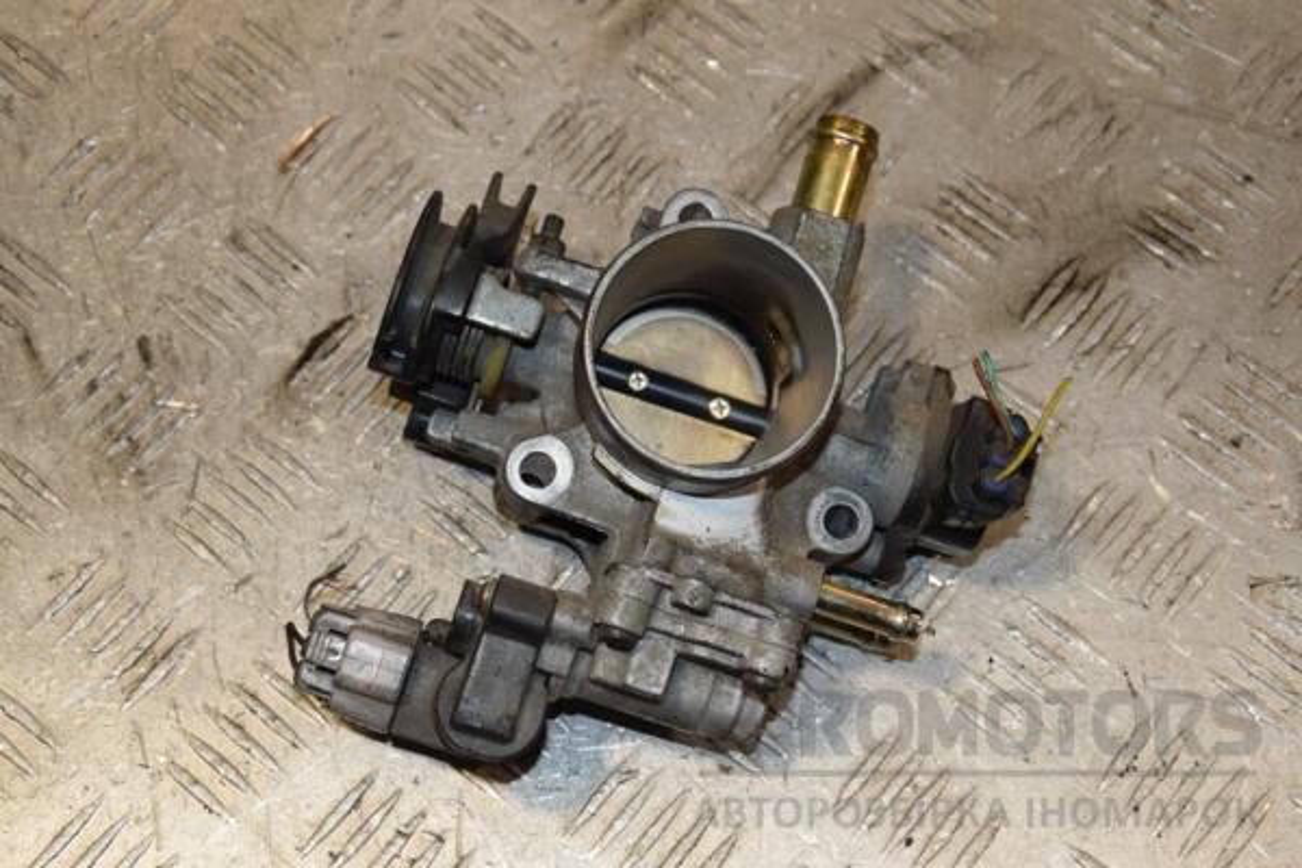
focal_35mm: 68
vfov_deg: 20.2
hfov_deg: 29.9
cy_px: 434
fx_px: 2441
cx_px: 651
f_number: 7.1
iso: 800
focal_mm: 45
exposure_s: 1/200
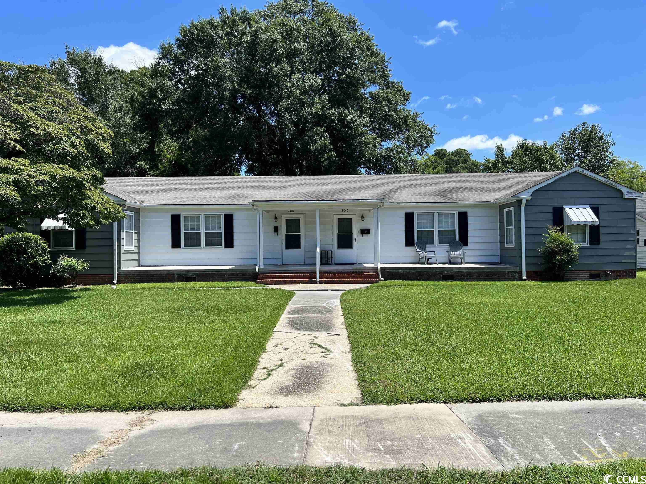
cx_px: 323
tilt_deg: +0.4
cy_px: 242
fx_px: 485
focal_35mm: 26
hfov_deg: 67.3
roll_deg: +0.3
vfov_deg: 53.1
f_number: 1.5
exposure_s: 1/2994
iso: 50
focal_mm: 5.7
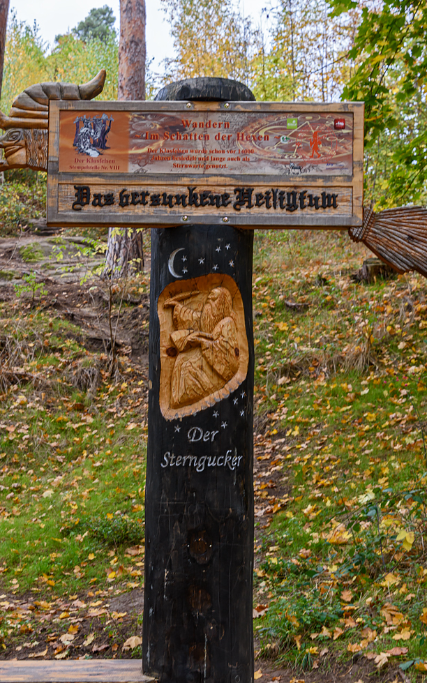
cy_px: 346
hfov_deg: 25.8
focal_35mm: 50
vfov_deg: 40.3
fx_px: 931
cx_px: 210
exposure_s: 1/40
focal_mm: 32
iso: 200
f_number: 7.1
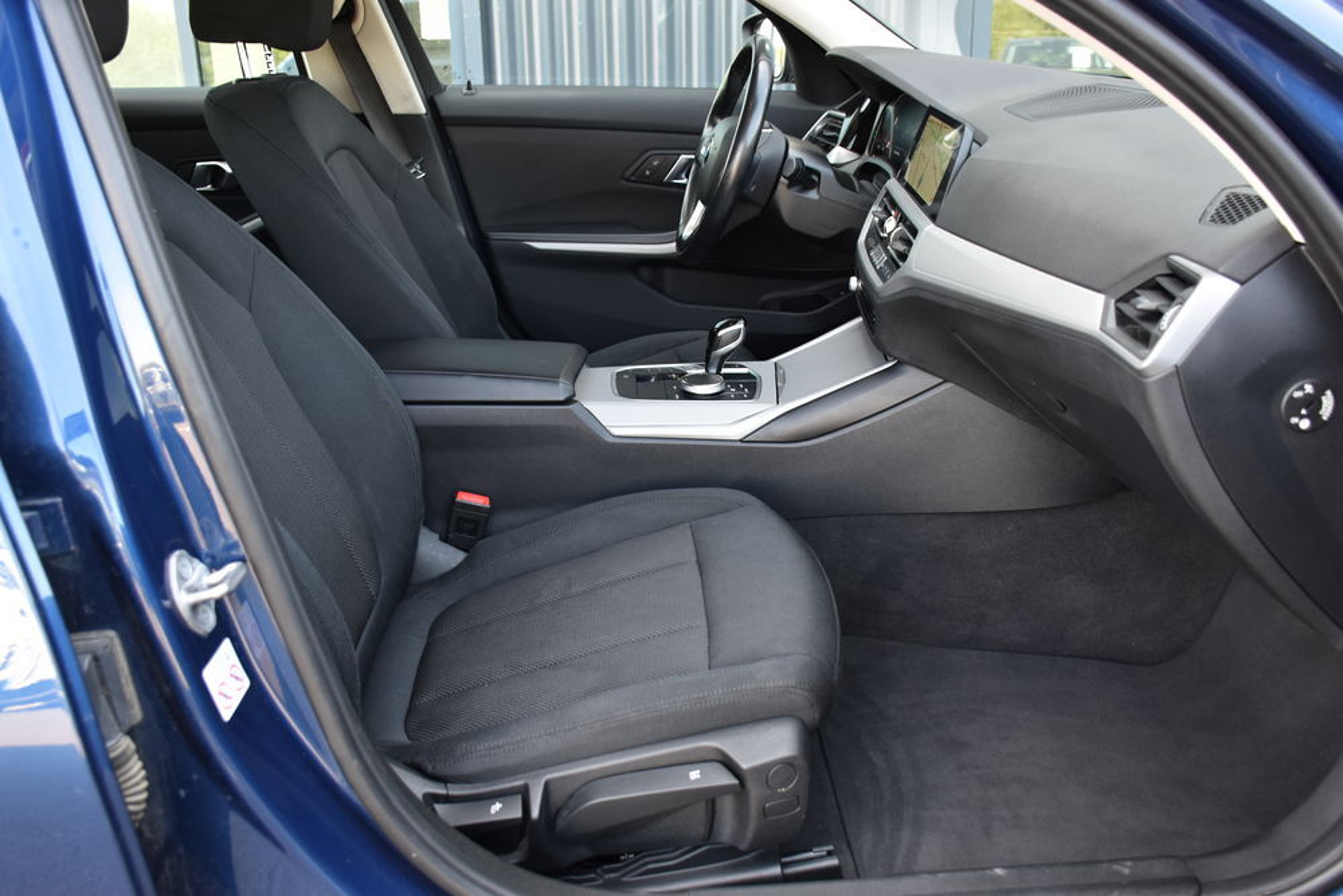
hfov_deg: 61.9
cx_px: 672
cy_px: 448
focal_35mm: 30
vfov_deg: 43.6
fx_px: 1119
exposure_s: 1/60
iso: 400
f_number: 4
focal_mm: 20
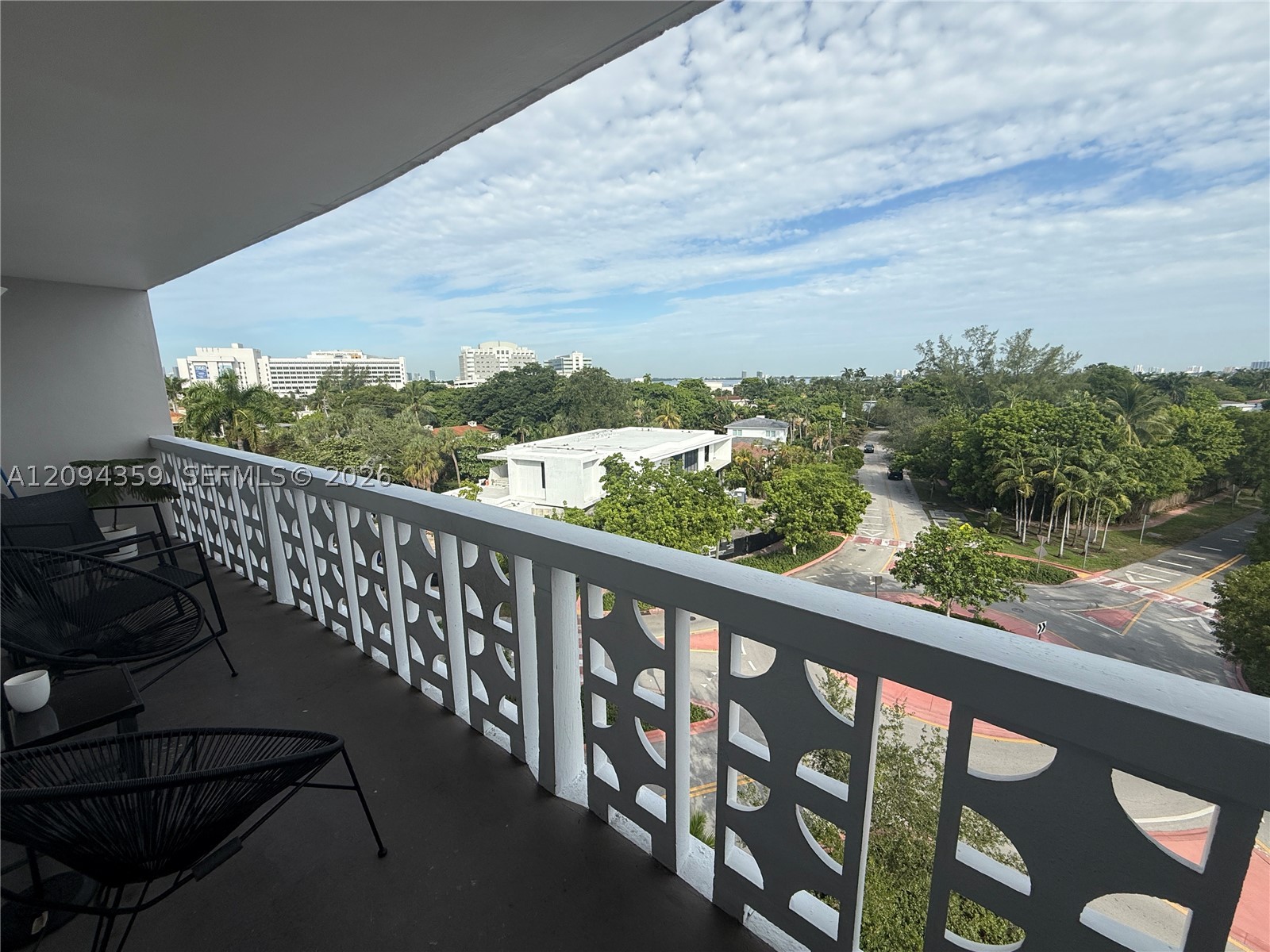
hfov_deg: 102.1
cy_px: 476
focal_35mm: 14
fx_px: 514
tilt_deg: -10.6
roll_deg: +0.5
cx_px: 635
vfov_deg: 85.7
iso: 50
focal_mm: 2.22
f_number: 2.2
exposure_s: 1/1698
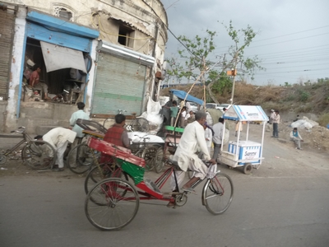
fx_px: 266
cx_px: 164
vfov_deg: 49.7
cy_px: 124
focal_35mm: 28
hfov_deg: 63.4
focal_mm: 4.7
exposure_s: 1/160
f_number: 3.3
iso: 200
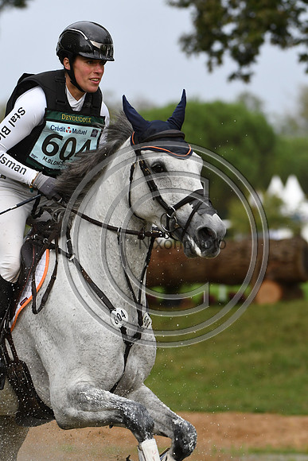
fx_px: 3847
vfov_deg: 6.9
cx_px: 154
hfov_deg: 4.6
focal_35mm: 300
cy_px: 230
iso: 1000
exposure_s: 1/1000
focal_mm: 200
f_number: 5.6
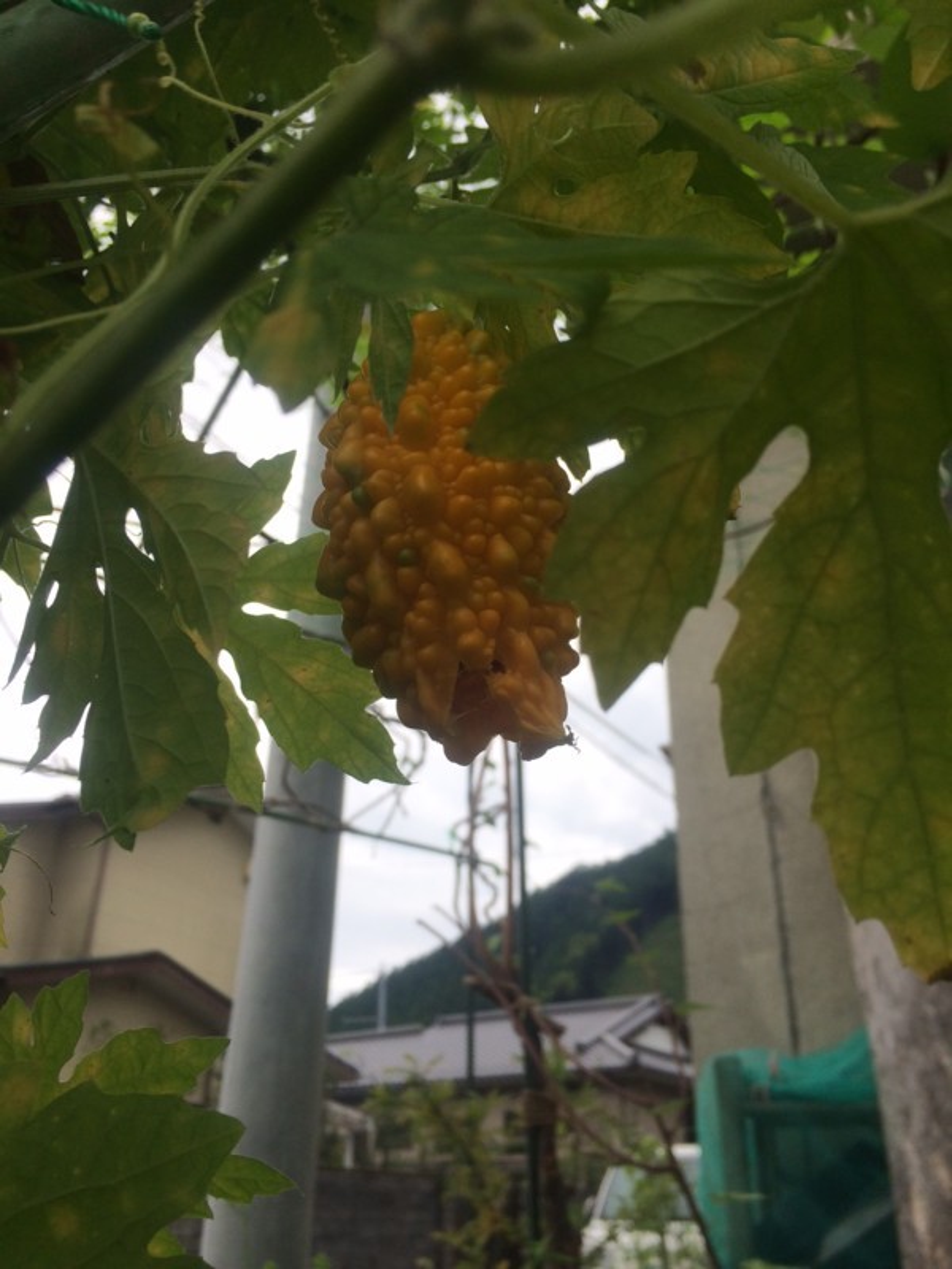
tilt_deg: +28.2
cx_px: 476
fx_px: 1063
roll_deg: -1.7
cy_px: 634
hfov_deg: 48.2
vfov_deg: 61.7
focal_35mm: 29
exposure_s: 1/912
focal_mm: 4.15
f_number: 2.2
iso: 32
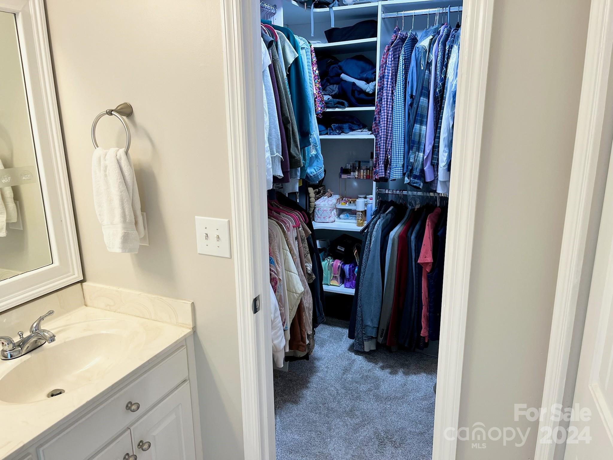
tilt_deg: -14.9
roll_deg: +1.3
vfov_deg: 53.1
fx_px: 460
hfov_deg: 67.3
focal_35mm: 26
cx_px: 306
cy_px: 230
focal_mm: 5.1
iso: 125
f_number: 1.6
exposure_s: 1/120
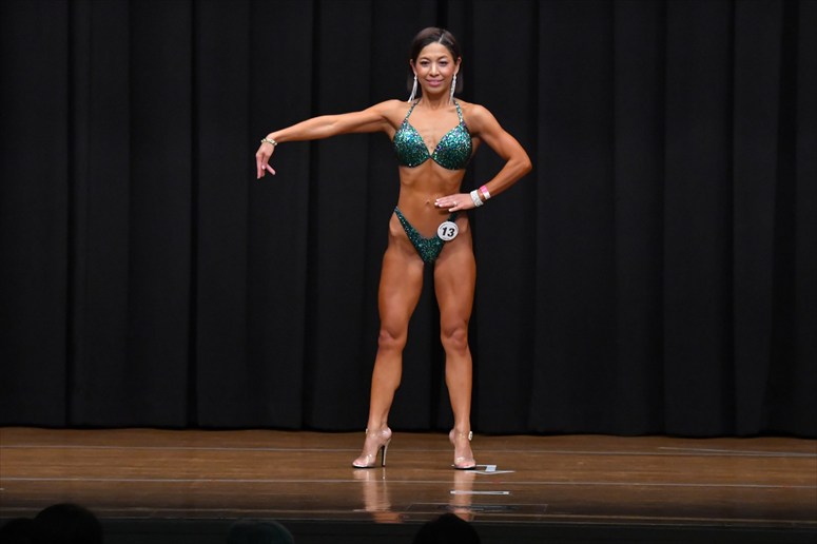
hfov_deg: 8.6
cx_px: 408
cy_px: 272
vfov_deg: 5.7
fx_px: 5444
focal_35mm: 240
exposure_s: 1/400
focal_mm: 160
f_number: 5.6
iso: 6400
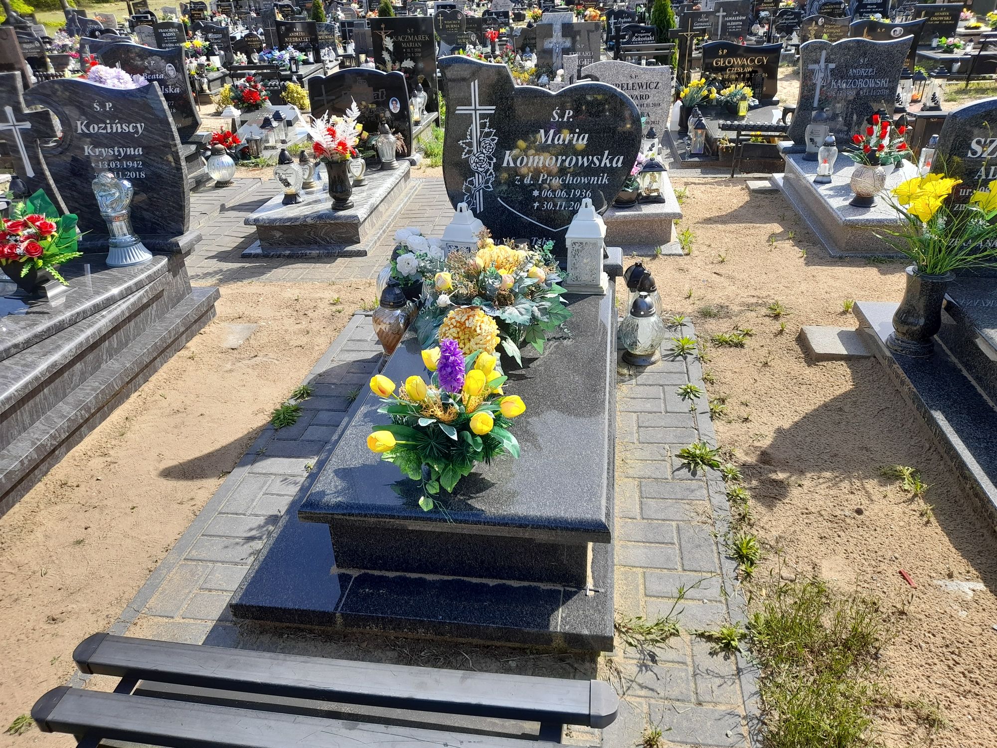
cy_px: 374
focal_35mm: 25
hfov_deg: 69.4
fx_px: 720
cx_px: 498
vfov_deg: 54.9
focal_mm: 4.6
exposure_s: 1/377
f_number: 2
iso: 20
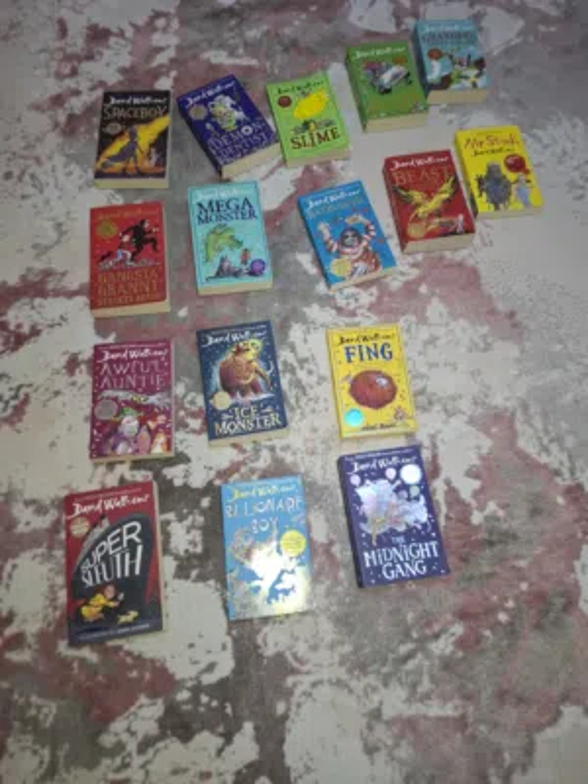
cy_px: 392
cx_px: 294
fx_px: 521
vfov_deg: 73.9
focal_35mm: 23
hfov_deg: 58.9
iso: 200
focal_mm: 5.54
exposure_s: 1/50
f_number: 1.8
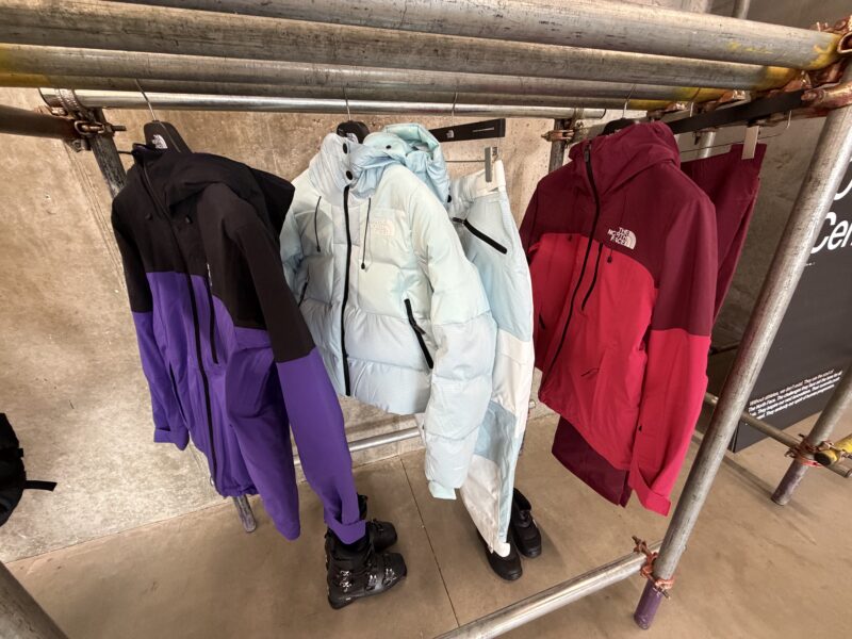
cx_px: 426
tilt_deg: -23.9
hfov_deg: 102.1
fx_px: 345
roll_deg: +2.1
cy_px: 320
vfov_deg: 85.7
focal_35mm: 14
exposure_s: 1/50
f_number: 2.2
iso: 400
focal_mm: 2.22
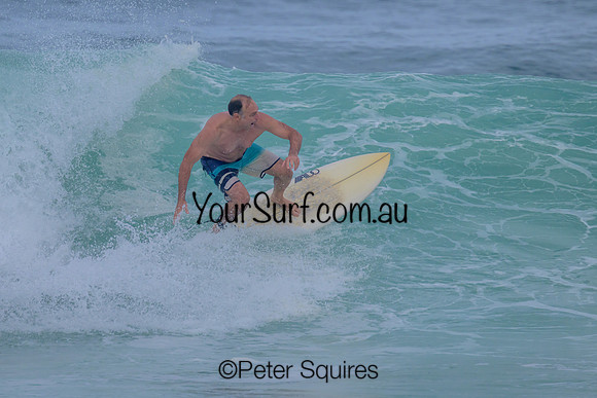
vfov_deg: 1.3
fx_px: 17858
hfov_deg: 1.9
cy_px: 190
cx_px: 219
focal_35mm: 1077
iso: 800
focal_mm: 800
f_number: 11
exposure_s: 1/2000
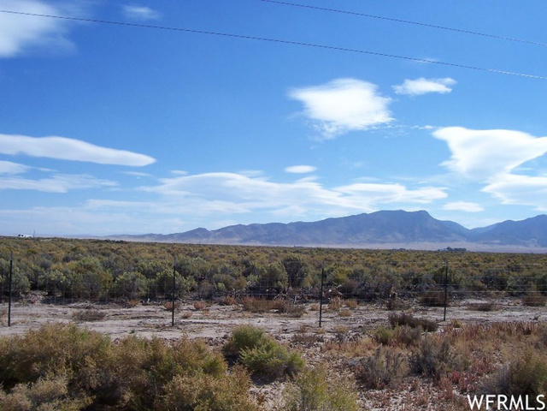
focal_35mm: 34
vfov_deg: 41.8
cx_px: 274
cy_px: 206
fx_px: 537
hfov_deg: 54.0
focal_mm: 5.6
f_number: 5.6
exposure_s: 1/750
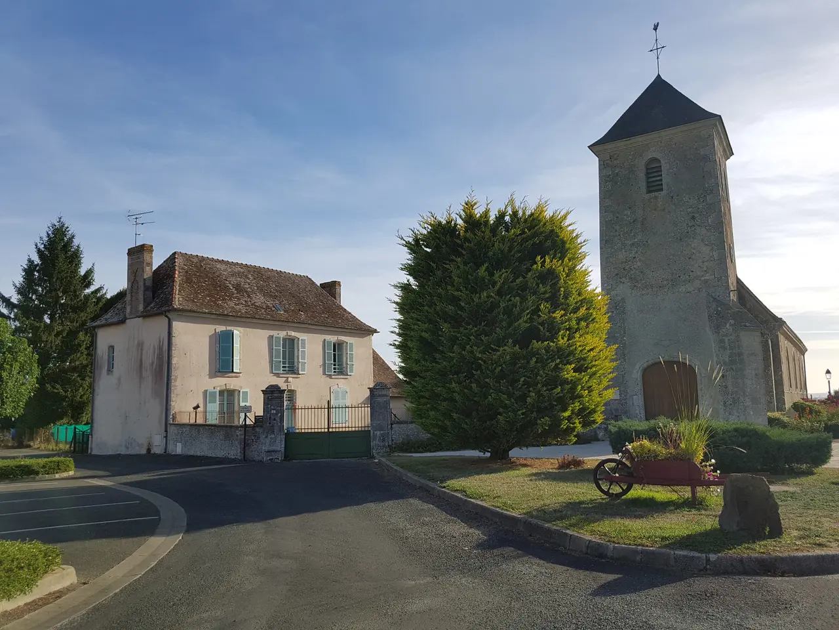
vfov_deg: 53.1
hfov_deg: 67.3
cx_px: 420
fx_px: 630
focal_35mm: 26
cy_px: 315
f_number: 1.7
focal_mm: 4.2
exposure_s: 1/2904
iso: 50
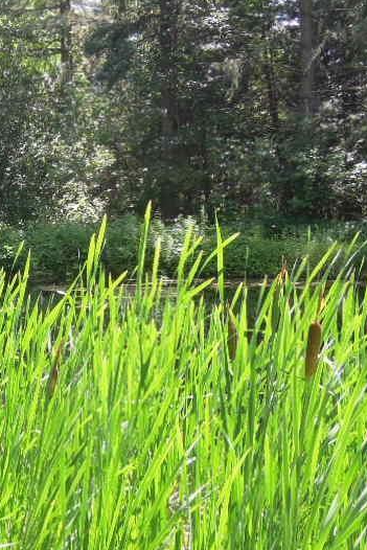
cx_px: -6
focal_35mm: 81
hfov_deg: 16.5
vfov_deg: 25.1
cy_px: 266
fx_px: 1238
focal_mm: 7.2
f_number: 3.3
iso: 160
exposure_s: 1/320
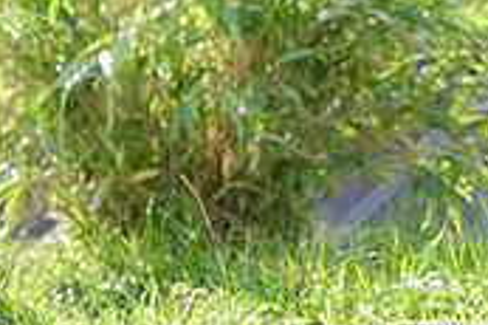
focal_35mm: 1185
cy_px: 128
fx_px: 16048
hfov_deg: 1.7
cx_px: 724
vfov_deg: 1.2
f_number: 5.6
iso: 1100
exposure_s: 1/800
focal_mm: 290
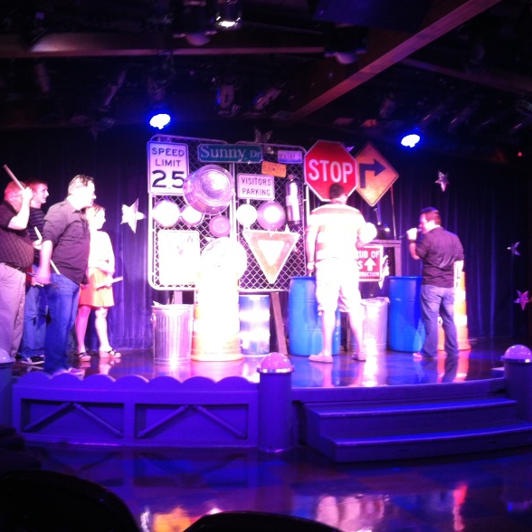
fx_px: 730
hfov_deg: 40.0
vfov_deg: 40.0
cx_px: 271
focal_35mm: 42
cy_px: 263
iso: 125
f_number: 2.8
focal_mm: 3.85
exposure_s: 1/15
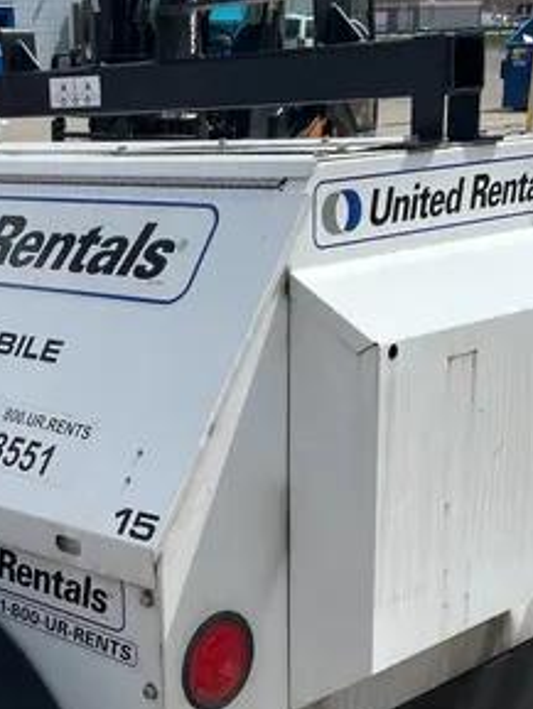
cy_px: 605
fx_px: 1354
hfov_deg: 22.0
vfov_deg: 28.5
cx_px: 108
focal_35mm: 66
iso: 50
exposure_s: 1/6135
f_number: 1.6
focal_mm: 4.2
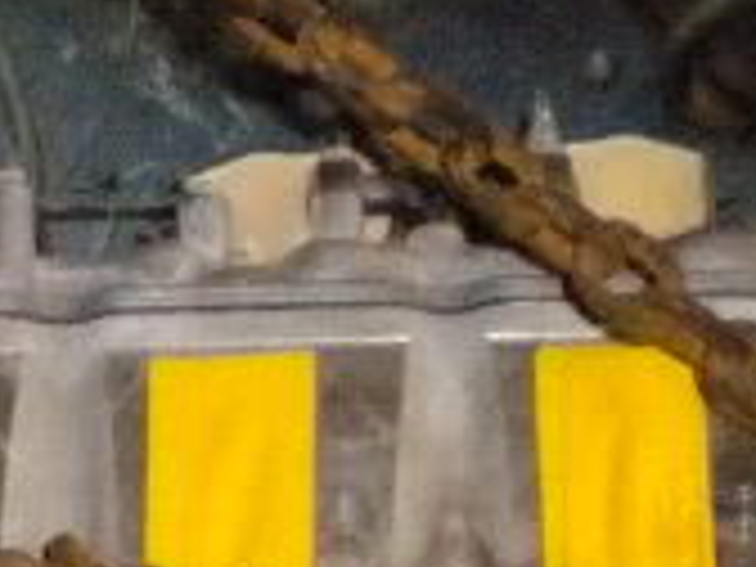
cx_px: -76
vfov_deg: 6.9
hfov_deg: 9.2
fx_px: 4652
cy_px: 702
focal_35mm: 213
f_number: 3.1
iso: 800
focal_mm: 6.3
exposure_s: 1/30
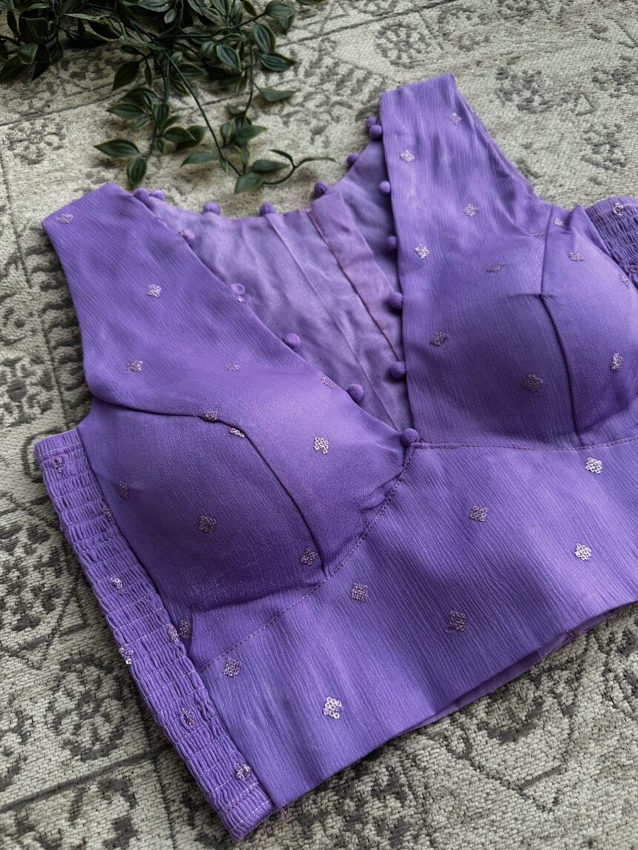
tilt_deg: -67.5
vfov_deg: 69.4
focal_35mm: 25
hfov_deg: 54.9
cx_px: 321
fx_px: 614
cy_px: 440
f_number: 1.78
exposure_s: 1/1321
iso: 80
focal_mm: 6.86
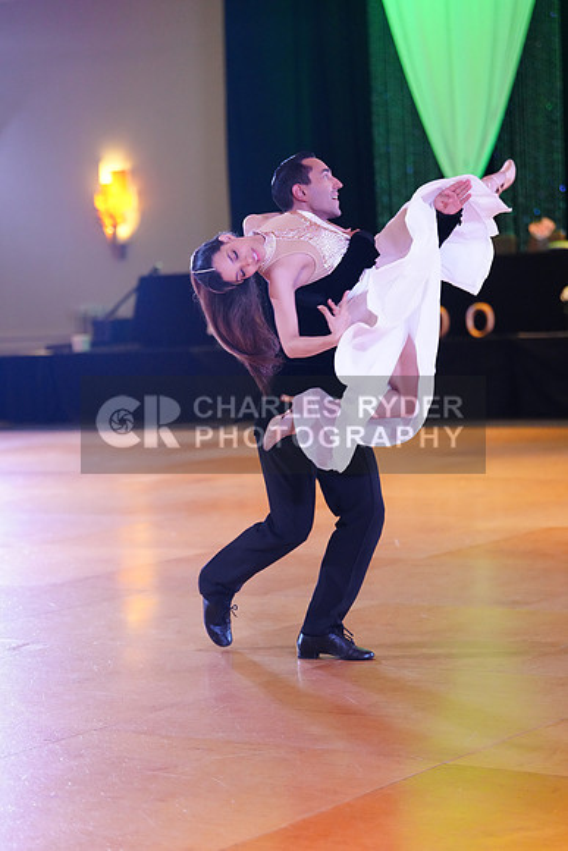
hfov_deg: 14.7
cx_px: 284
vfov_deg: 21.9
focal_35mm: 93
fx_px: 2200
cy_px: 426
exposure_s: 1/400
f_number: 2.8
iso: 5000
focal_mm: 93
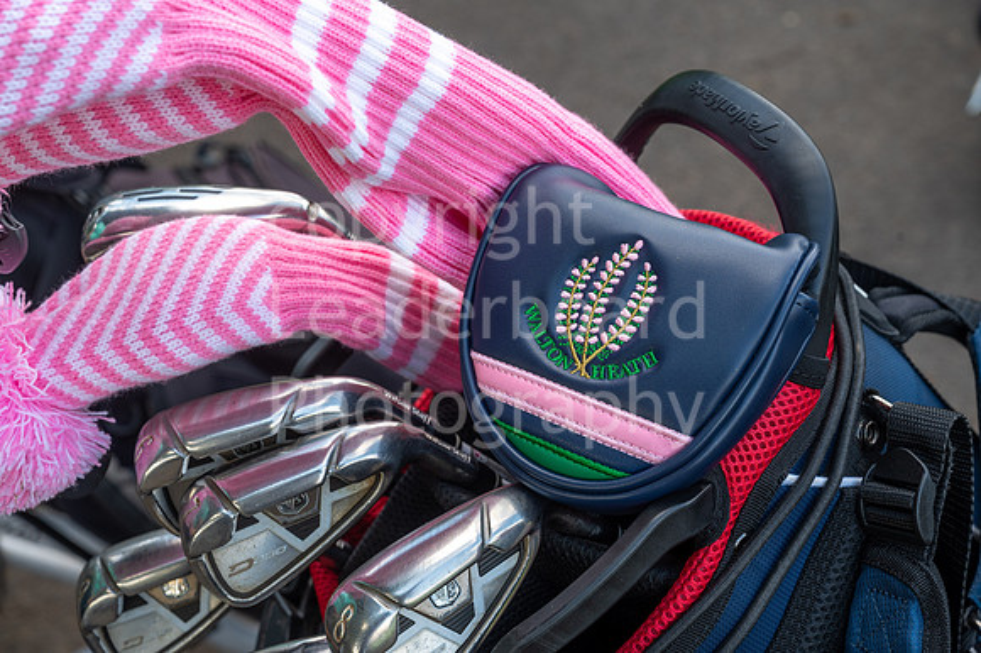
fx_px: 1906
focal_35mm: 70
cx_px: 490
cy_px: 326
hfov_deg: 28.9
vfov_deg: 19.4
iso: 160
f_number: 8
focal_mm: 70
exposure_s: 1/80
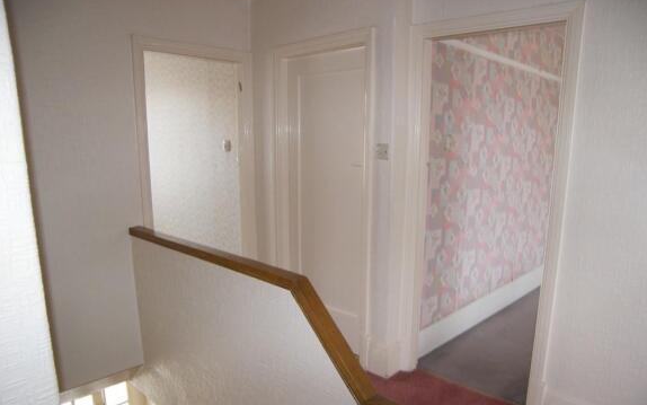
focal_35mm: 28
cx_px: 327
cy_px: 236
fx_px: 494
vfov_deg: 44.4
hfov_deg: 66.5
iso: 100
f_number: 2.8
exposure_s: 1/30
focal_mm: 5.4
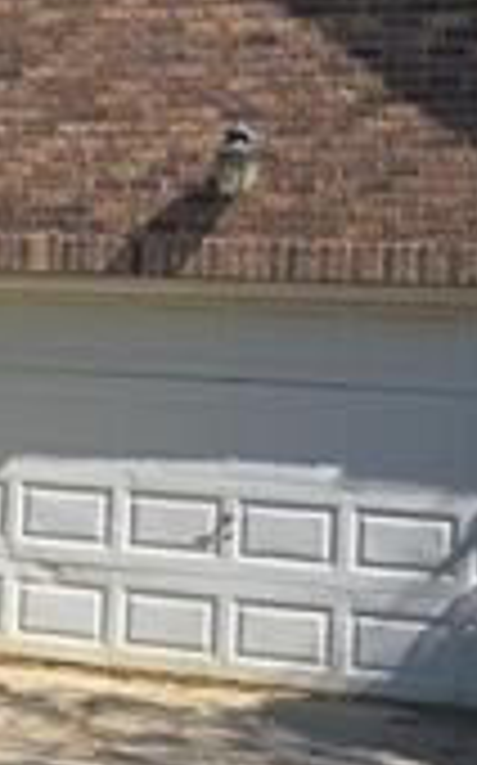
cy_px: 306
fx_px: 2292
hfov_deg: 11.2
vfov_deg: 18.9
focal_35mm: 110
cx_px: -338
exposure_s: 1/622
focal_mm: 6.3
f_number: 1.7
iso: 12
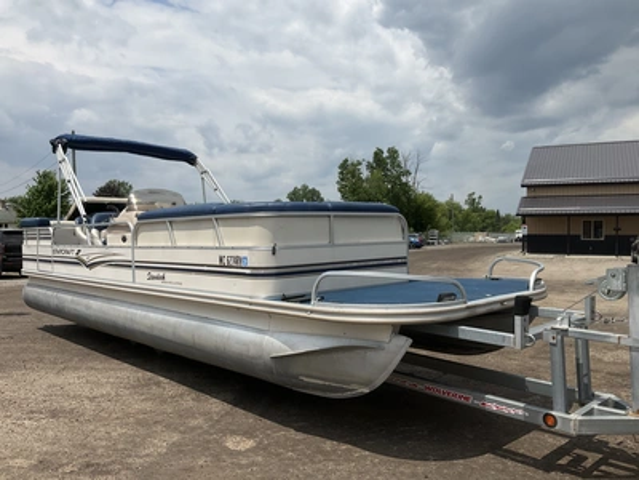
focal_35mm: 29
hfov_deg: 61.7
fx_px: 535
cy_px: 240
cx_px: 320
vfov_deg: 48.2
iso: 25
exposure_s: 1/3788
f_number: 1.8
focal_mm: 3
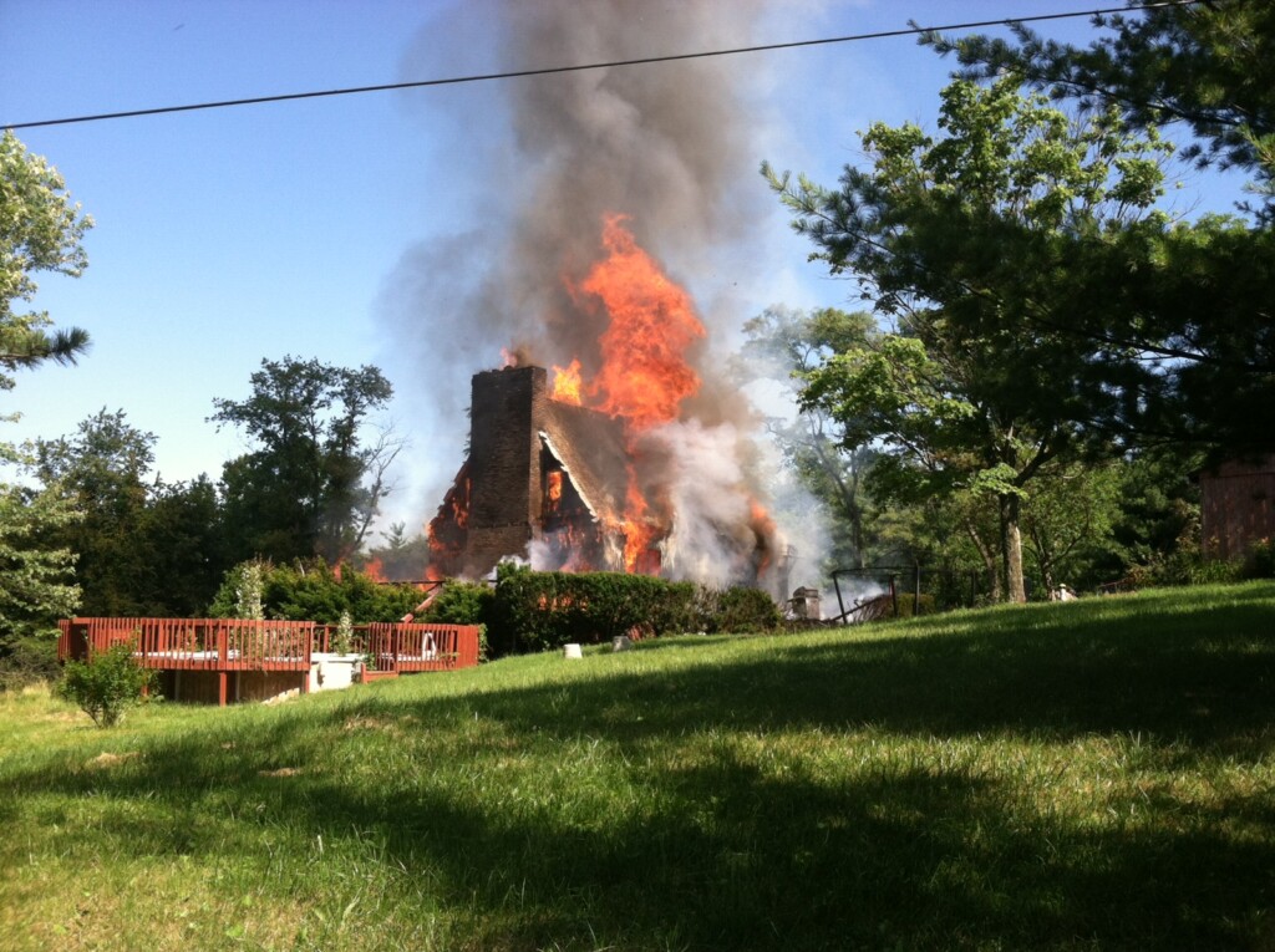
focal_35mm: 35
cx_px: 638
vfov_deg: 40.6
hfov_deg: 52.7
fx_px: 1287
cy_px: 476
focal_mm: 3.85
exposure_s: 1/492
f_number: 2.8
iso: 80
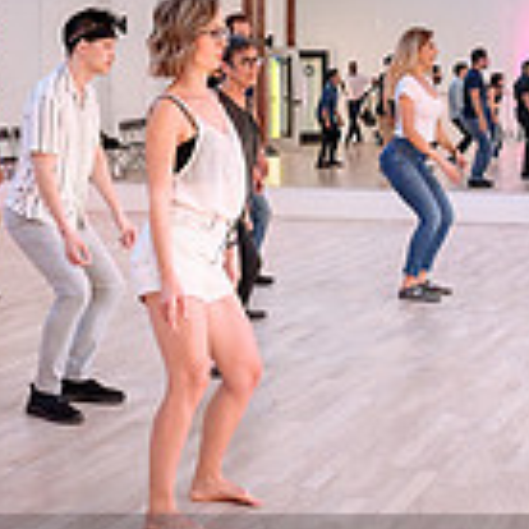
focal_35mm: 86
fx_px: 1487
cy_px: 117
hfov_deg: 20.0
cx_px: 107
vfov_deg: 20.0
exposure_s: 1/100
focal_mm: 24
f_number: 2.8
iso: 1600
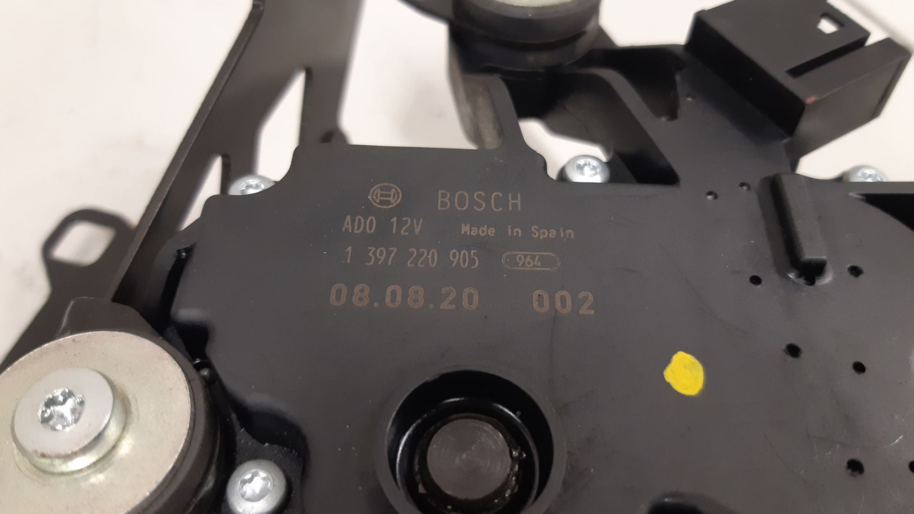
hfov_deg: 66.1
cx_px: 455
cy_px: 247
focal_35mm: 29
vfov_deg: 40.2
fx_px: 703
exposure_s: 1/33
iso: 200
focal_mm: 3.93
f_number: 1.7
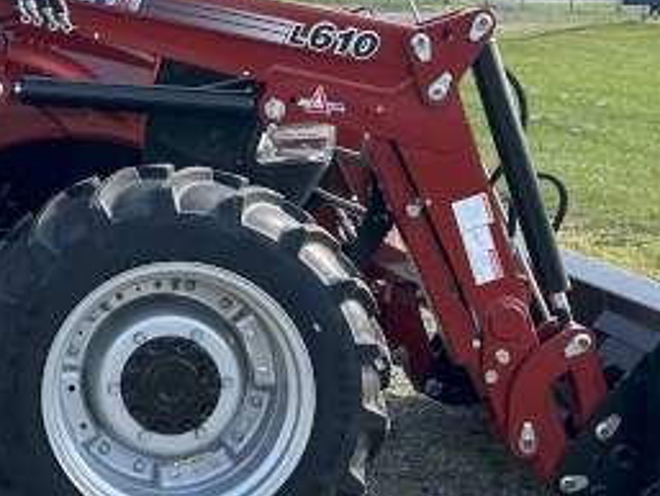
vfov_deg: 18.0
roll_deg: -0.7
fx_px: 1545
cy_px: 75
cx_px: -51
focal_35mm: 81
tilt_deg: -2.9
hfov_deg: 22.8
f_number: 1.5
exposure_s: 1/2513
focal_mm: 5.7
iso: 50
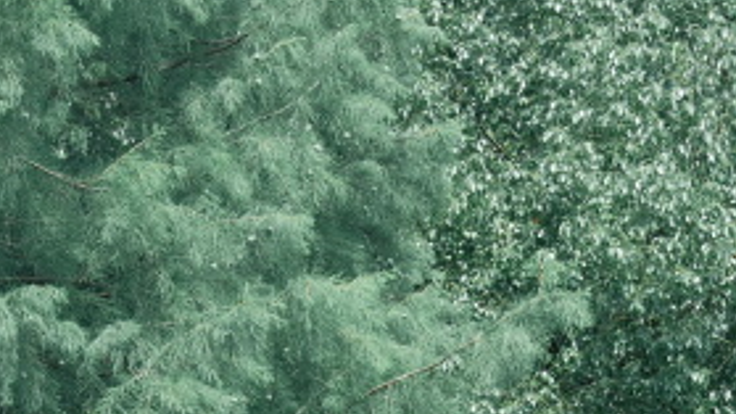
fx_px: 8978
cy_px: 1039
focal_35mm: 460
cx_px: 174
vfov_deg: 2.6
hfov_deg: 4.7
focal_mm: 68
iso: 160
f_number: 5.6
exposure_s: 1/250
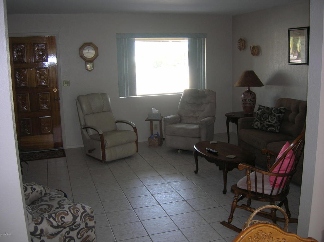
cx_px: 162
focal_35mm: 34
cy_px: 121
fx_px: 318
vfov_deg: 41.7
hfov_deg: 54.0
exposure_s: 1/31
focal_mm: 5.7
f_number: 2.9
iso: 51
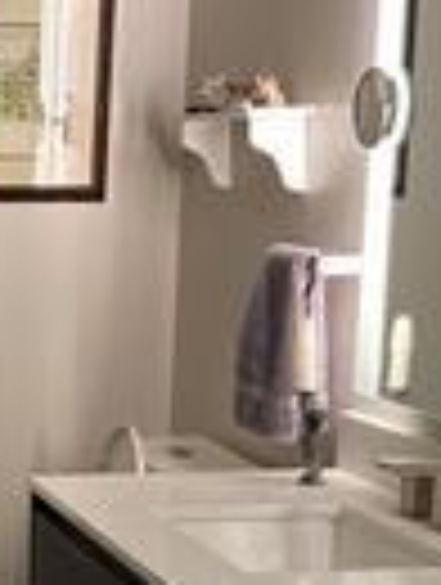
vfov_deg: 20.3
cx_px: -266
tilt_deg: -8.4
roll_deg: +2.7
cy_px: 428
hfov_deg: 14.2
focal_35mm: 96
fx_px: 1625
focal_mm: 4.25
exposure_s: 1/60
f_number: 1.8
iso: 100
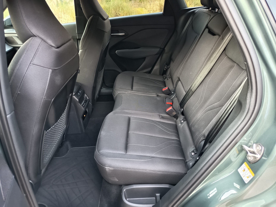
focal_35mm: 24
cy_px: 104
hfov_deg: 71.6
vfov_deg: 56.8
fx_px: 191
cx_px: 138
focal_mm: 5.24
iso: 829
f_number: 1.7
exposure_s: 1/25
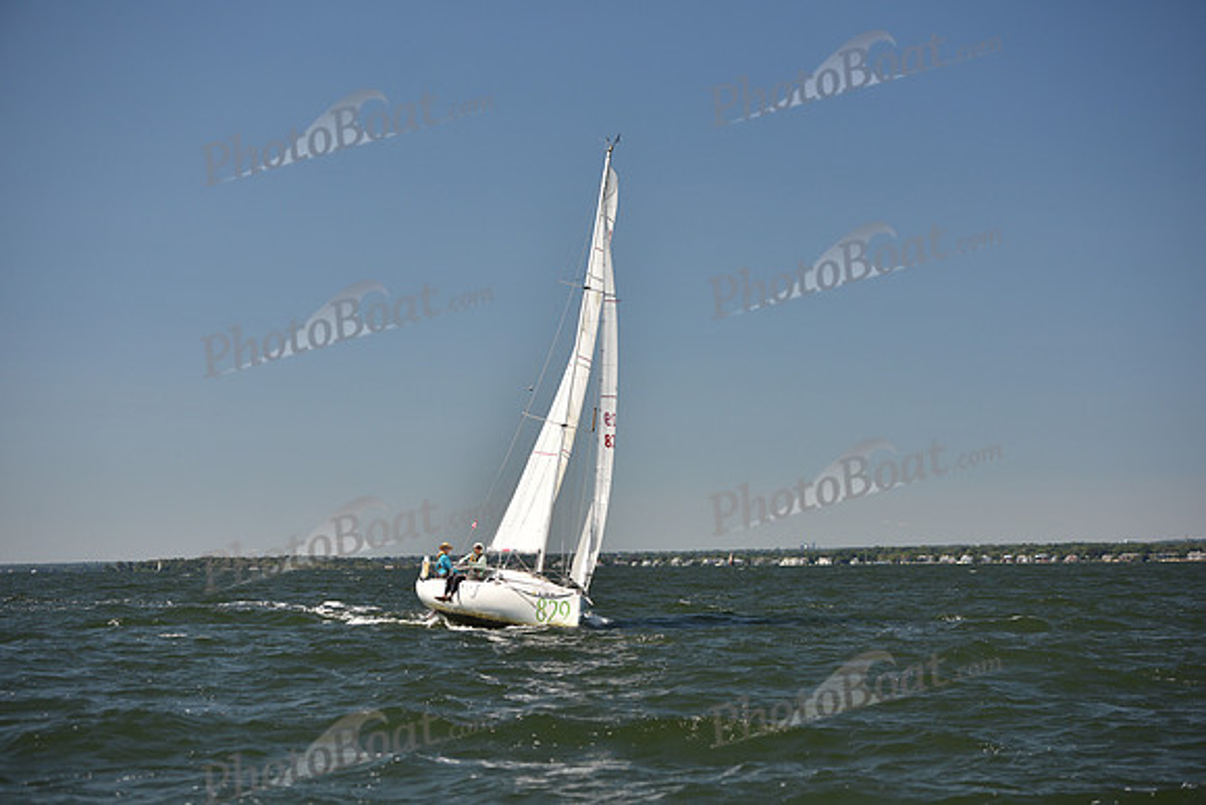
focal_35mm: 78
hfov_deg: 26.0
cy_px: 402
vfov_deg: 17.5
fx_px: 2613
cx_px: 603
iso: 250
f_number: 3.5
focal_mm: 78
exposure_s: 1/1250
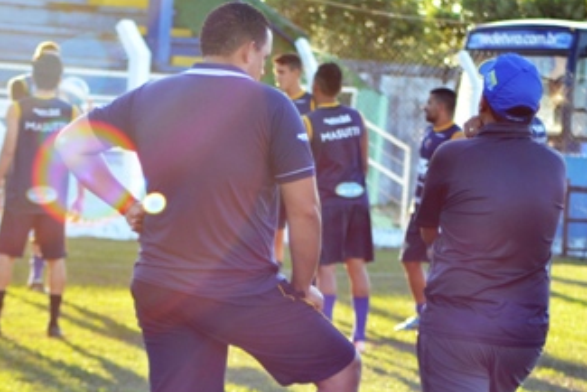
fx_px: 3377
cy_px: 308
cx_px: 217
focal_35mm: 207
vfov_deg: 6.6
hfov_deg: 9.9
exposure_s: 1/100
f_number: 4
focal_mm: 70
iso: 100
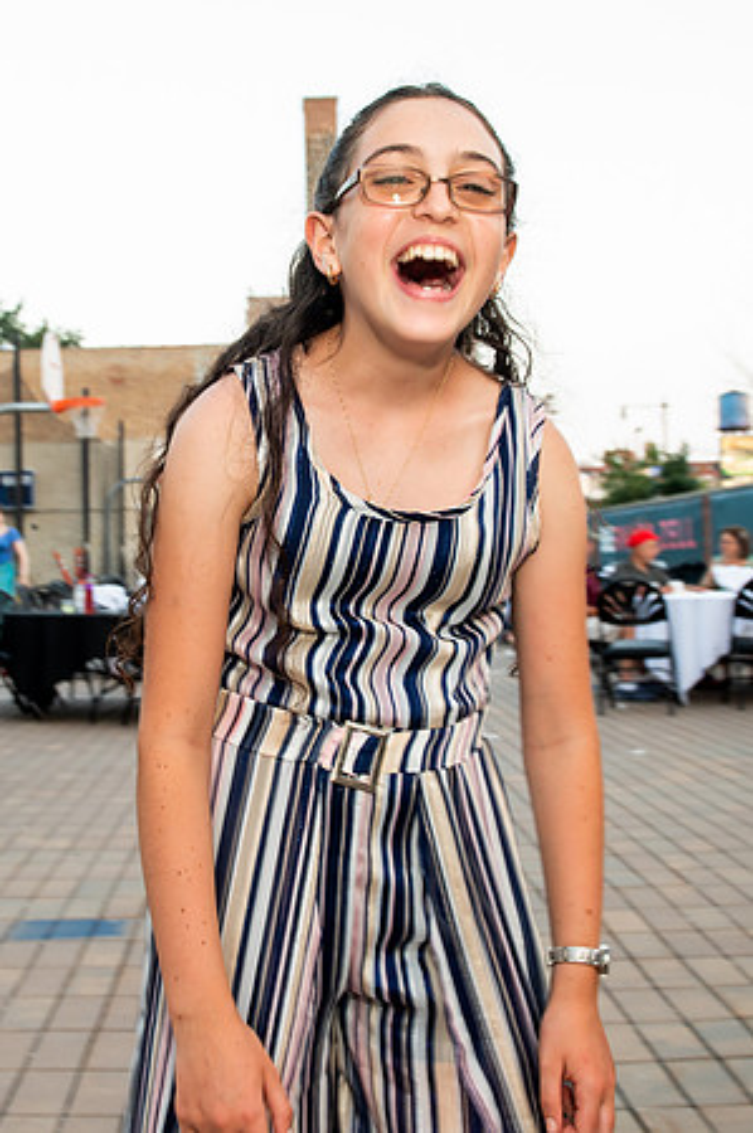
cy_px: 523
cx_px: 242
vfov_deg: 43.5
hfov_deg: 29.5
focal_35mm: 45
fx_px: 1420
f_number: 5.6
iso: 800
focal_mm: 26
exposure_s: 1/50
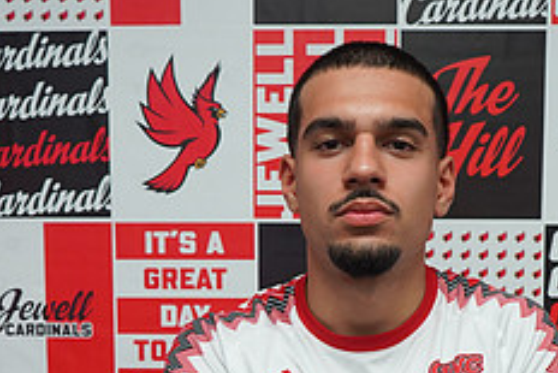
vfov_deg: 19.2
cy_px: 331
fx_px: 1086
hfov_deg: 28.7
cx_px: 342
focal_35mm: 70
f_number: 4
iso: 1000
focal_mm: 28
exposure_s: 1/160
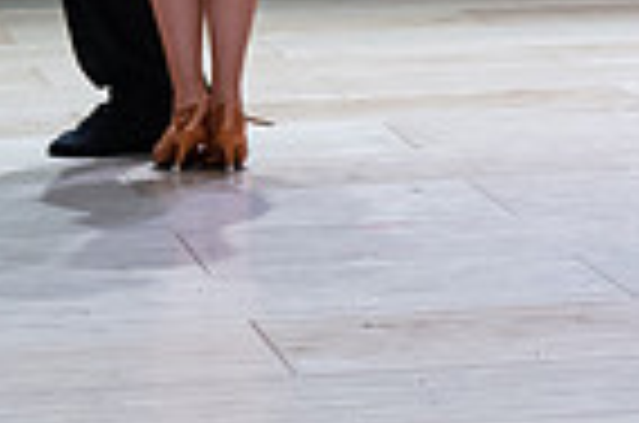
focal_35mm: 283
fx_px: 5012
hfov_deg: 7.1
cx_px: 1213
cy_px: -353
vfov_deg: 4.8
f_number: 3.2
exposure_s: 1/400
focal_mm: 60
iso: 3200
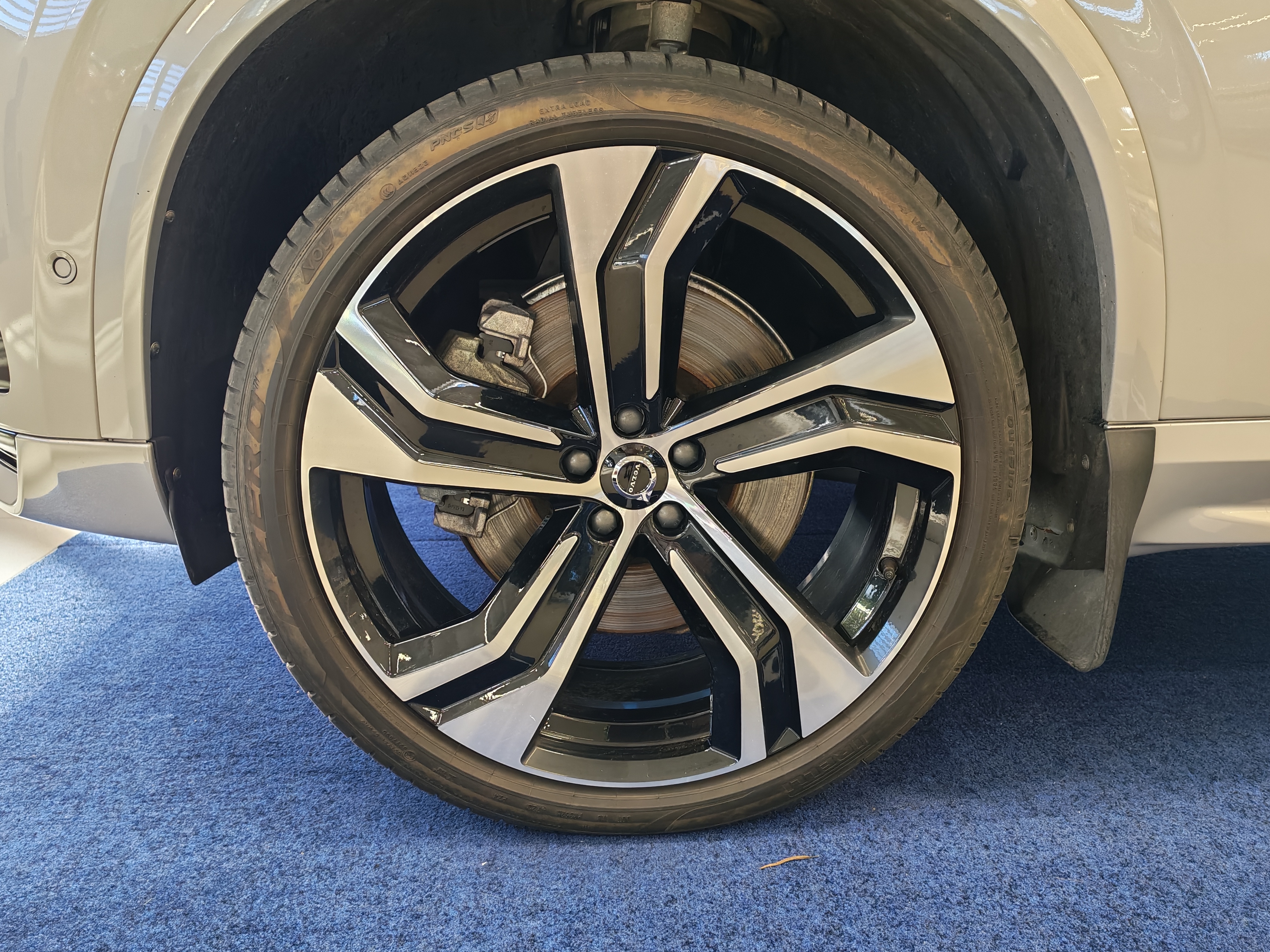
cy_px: 476
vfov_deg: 45.4
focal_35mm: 31
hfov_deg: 58.4
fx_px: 1137
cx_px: 635
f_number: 1.9
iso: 422
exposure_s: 1/100
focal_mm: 6.12
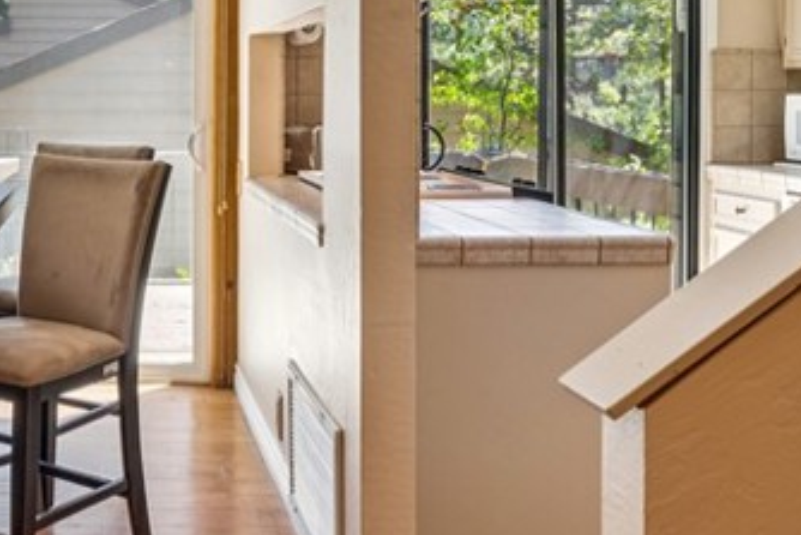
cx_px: 125
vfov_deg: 26.6
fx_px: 1111
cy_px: 108
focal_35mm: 50
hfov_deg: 37.7
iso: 100
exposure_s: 1/5
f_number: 13
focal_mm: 16.3
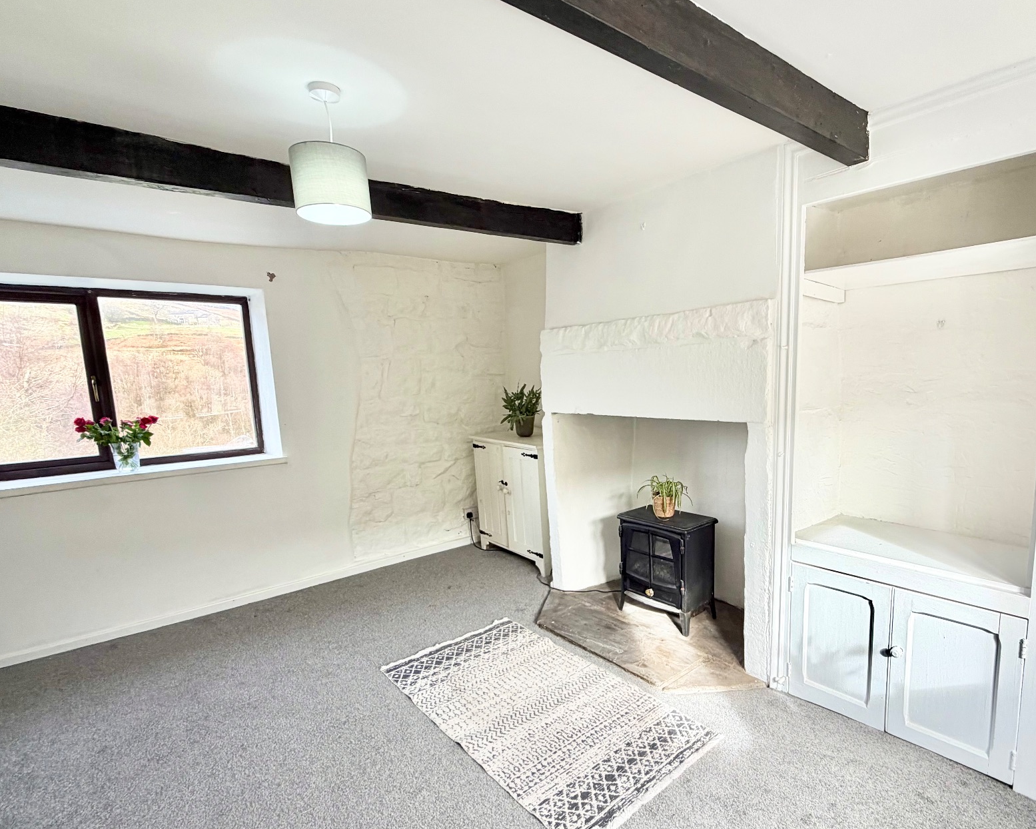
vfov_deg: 73.6
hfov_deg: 85.7
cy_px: 451
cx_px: 602
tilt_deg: -8.6
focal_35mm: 18
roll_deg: +1.7
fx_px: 552
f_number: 2.2
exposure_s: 1/121
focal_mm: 2.22
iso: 80
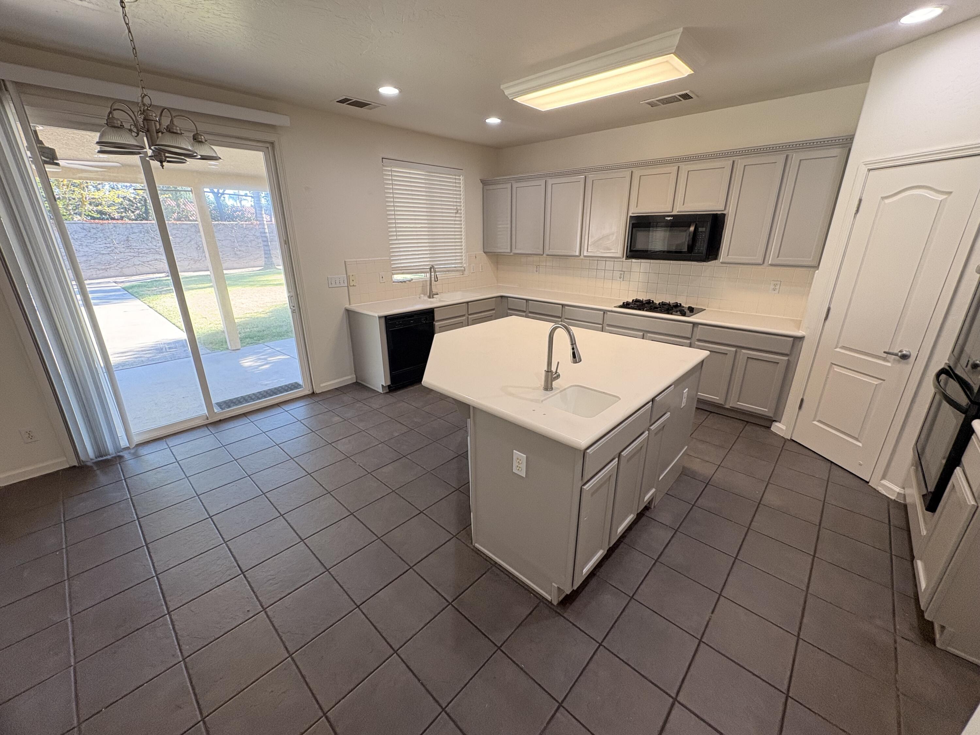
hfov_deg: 102.1
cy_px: 368
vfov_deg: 85.7
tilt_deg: -17.9
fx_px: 396
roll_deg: +0.6
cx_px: 490
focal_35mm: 14
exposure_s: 1/120
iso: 160
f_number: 2.2
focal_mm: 2.22
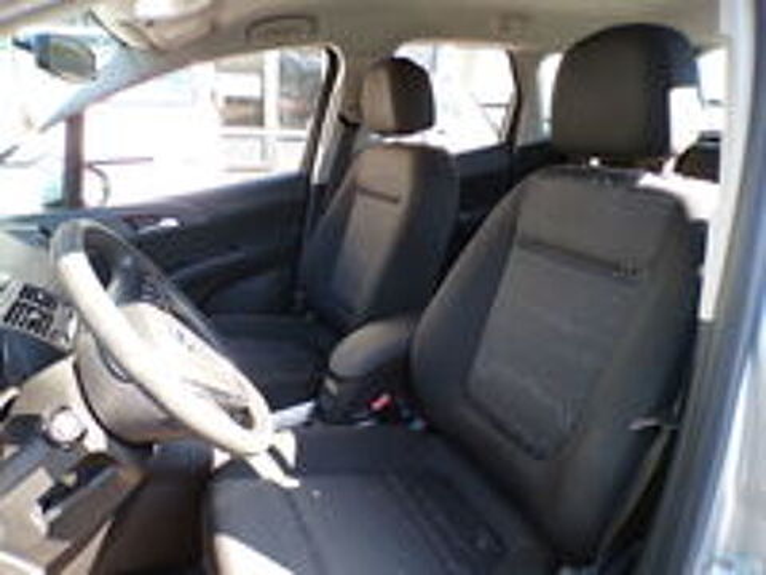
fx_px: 531
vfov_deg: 56.8
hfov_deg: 71.6
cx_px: 383
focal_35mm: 24
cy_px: 288
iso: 100
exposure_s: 1/70
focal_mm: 4.3
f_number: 3
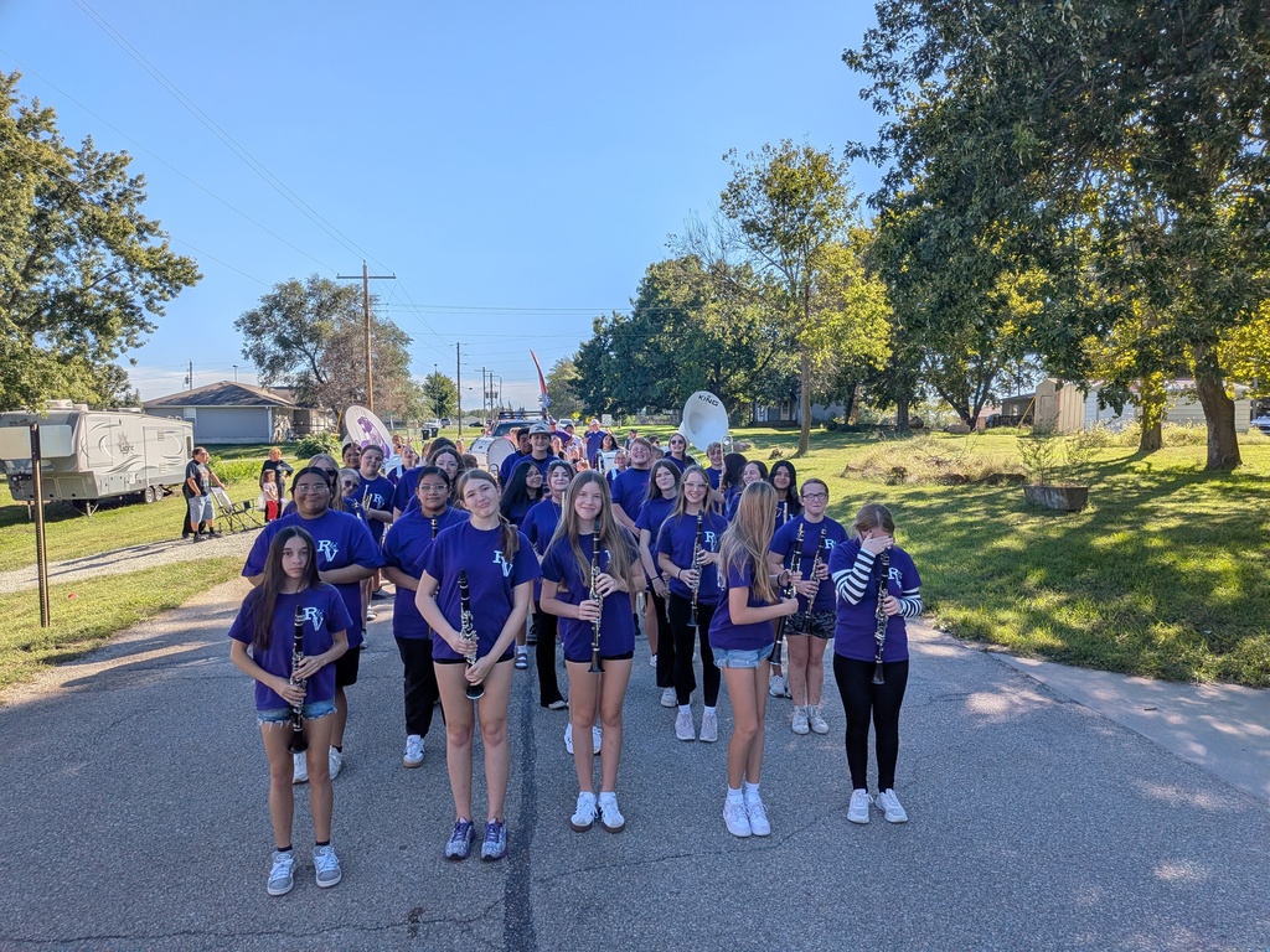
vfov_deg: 56.8
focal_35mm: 24
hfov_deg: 71.6
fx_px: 881
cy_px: 476
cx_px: 635
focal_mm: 4.53
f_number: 1.7
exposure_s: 1/9346
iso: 28
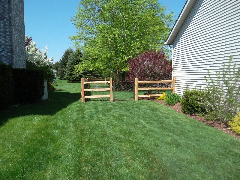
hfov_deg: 65.3
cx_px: 120
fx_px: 187
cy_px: 90
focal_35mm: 27
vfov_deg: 51.4
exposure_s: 1/550
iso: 80
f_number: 3.5
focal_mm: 4.9
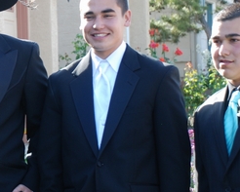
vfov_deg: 7.2
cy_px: 51
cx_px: -52
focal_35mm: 215
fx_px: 1528
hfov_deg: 8.9
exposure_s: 1/90
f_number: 5
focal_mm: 50
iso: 200
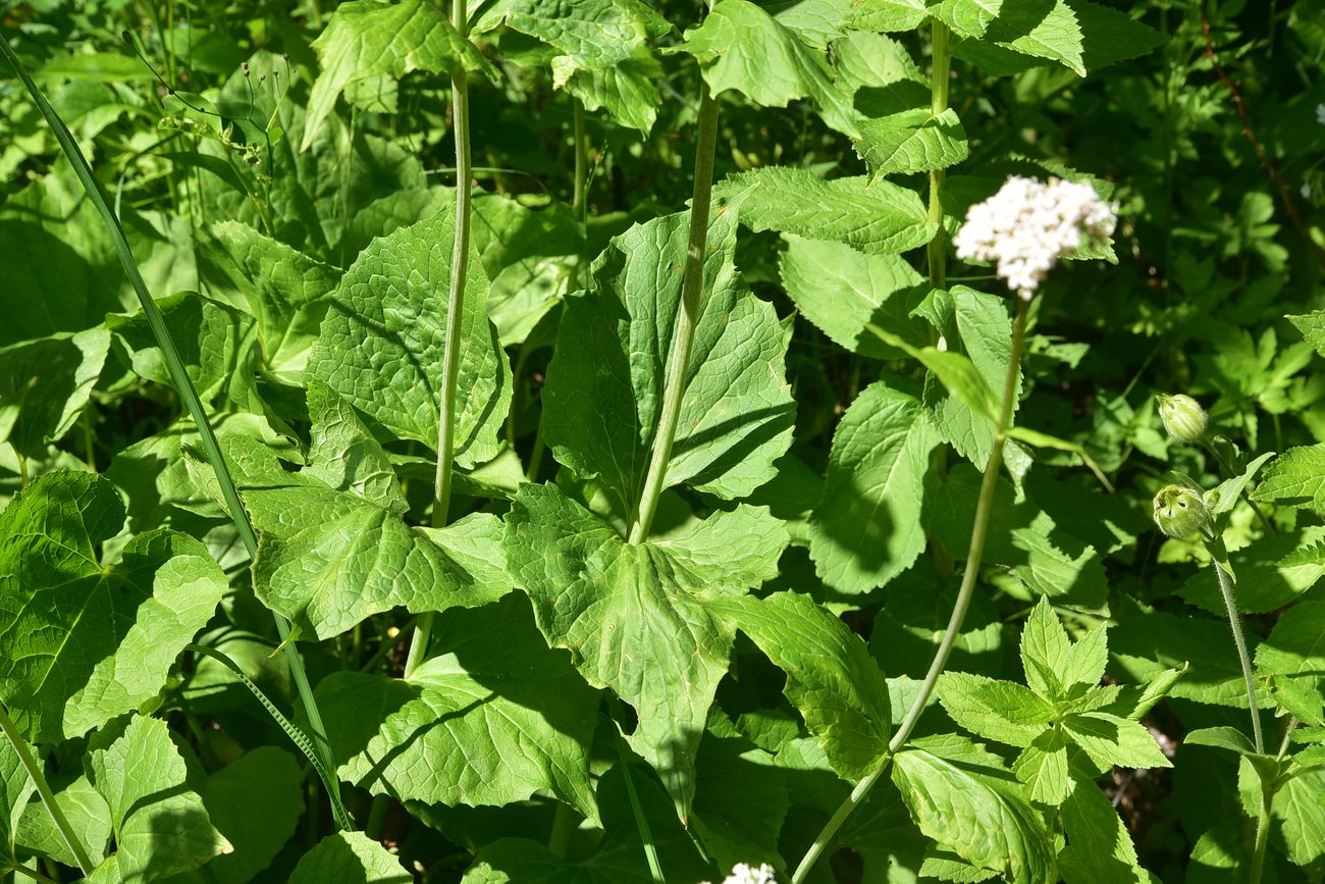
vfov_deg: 27.0
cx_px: 662
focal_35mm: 50
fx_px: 1840
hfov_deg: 39.6
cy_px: 442
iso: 160
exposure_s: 1/125
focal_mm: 50
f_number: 13
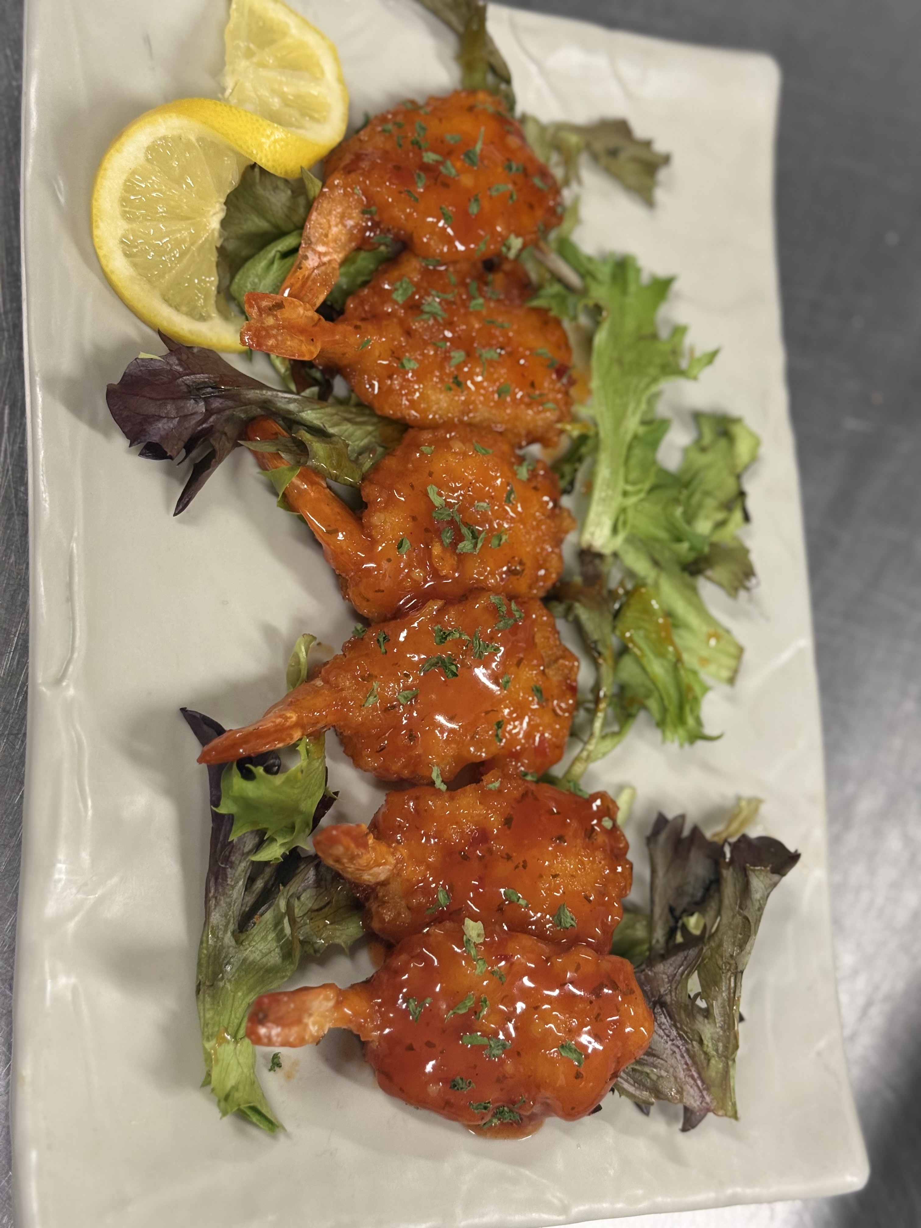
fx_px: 1703
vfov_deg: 39.7
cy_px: 614
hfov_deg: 30.3
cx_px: 460
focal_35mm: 48
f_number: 1.78
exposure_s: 1/60
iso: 160
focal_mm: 6.76
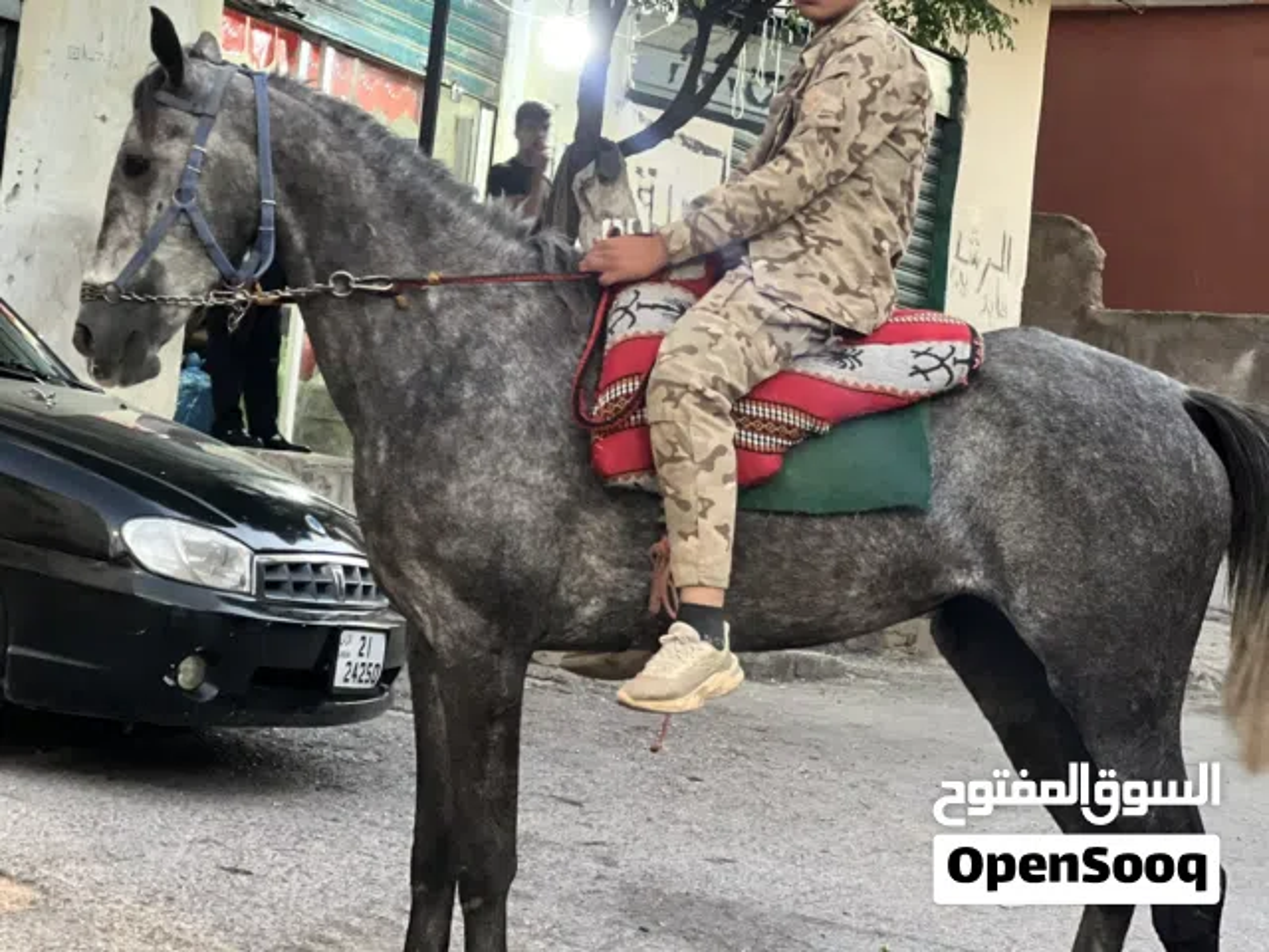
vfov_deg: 19.1
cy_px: 476
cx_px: 634
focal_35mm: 77
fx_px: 2823
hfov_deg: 25.3
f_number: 2.8
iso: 400
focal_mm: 9
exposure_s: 1/17
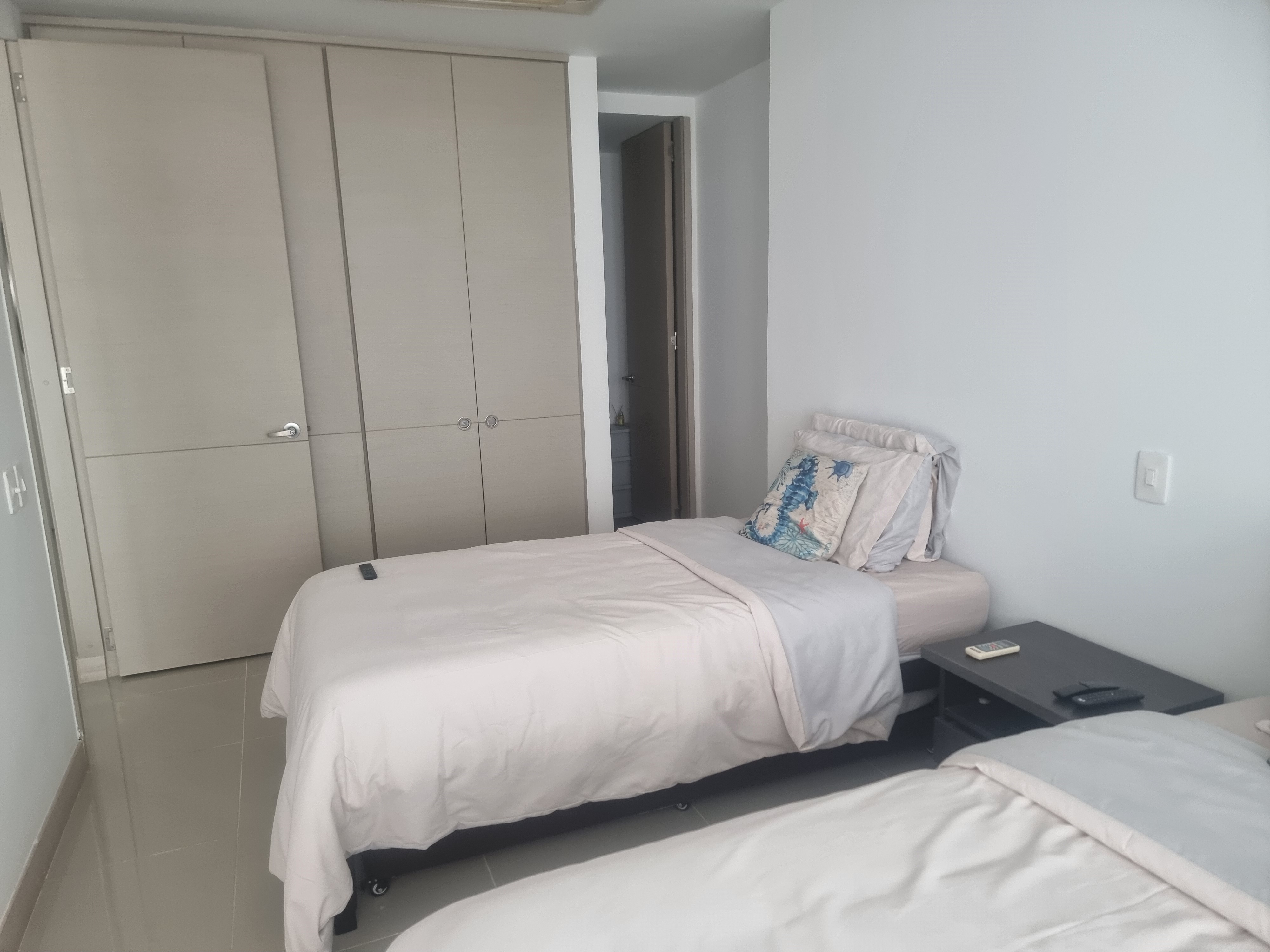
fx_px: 881
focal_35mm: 24
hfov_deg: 71.6
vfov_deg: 56.8
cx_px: 635
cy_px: 476
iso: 200
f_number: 1.8
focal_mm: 6.7
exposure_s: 1/60
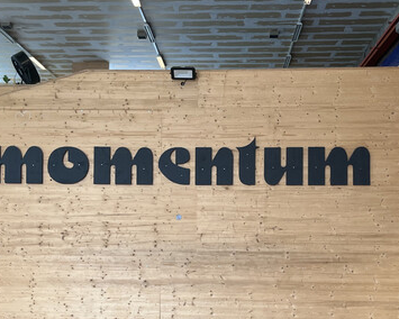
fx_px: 590
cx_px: 198
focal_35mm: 50
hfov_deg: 37.3
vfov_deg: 30.0
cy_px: 221
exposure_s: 1/121
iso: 125
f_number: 1.6
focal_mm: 5.1
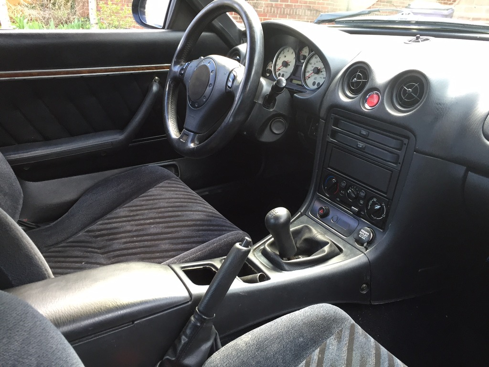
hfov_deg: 61.7
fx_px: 410
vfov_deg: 48.2
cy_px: 184
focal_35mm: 29
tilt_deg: -22.2
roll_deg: -3.0
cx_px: 244
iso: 32
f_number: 2.2
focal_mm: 4.15
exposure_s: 1/30
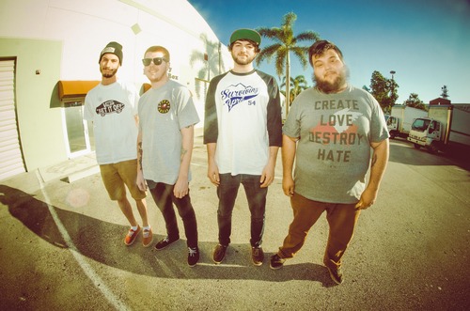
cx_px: 235
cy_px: 156
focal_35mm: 12
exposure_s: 1/320
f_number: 14
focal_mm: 8
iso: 640
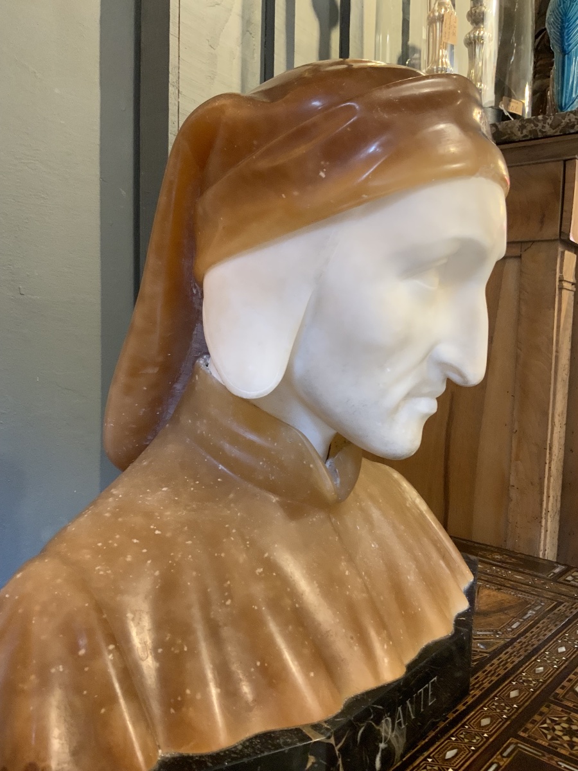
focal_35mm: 29
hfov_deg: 48.2
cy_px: 386
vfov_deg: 61.7
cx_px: 289
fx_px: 646
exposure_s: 1/50
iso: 160
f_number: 1.8
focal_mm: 3
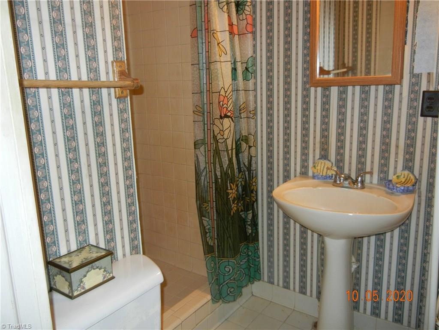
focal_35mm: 30
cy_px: 165
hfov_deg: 60.0
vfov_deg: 46.8
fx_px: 380
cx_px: 220
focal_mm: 5.4
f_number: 3.5
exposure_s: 1/30
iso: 200
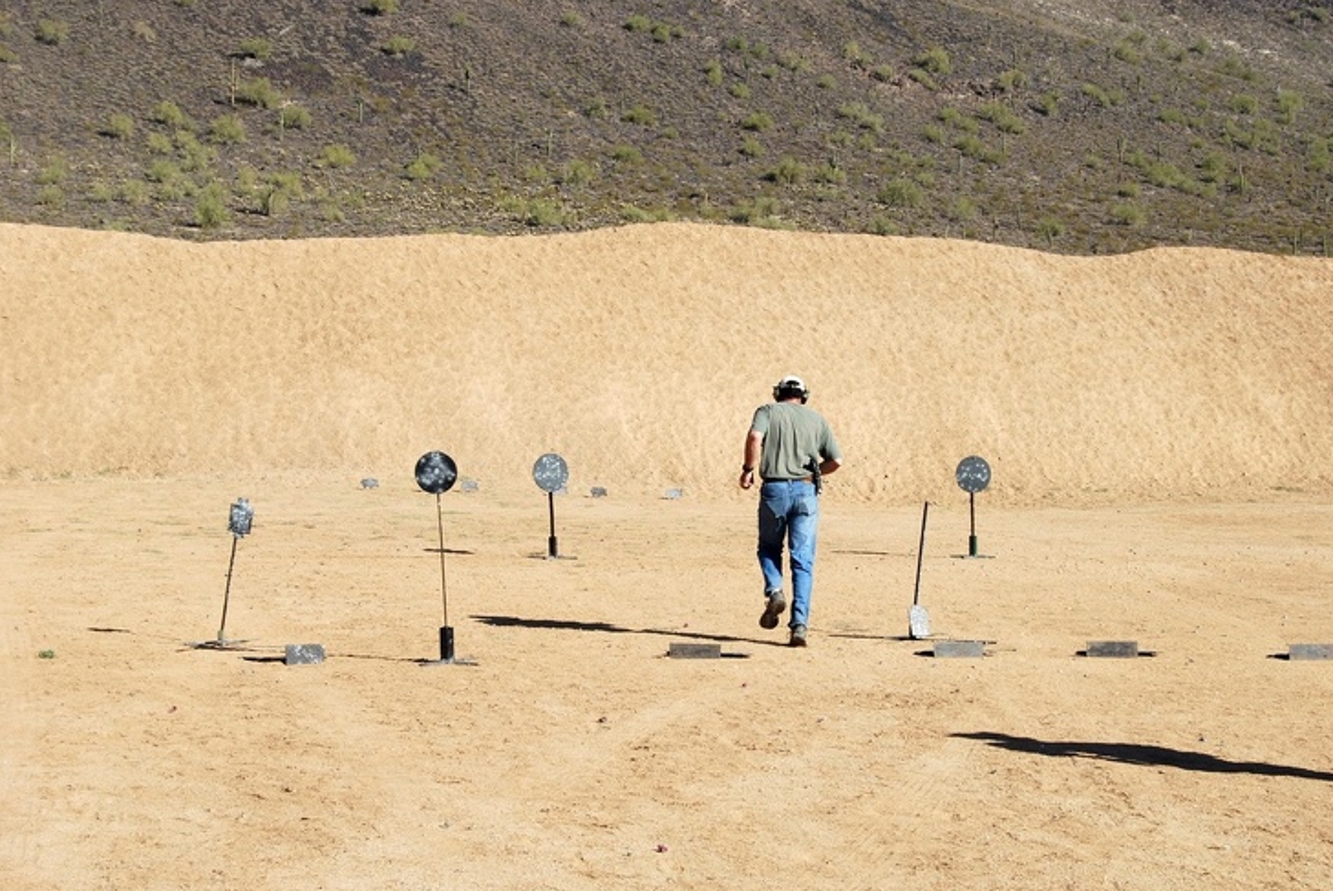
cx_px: 720
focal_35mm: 75
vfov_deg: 18.2
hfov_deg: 27.0
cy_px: 475
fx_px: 2779
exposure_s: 1/250
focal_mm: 46
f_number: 8
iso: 100
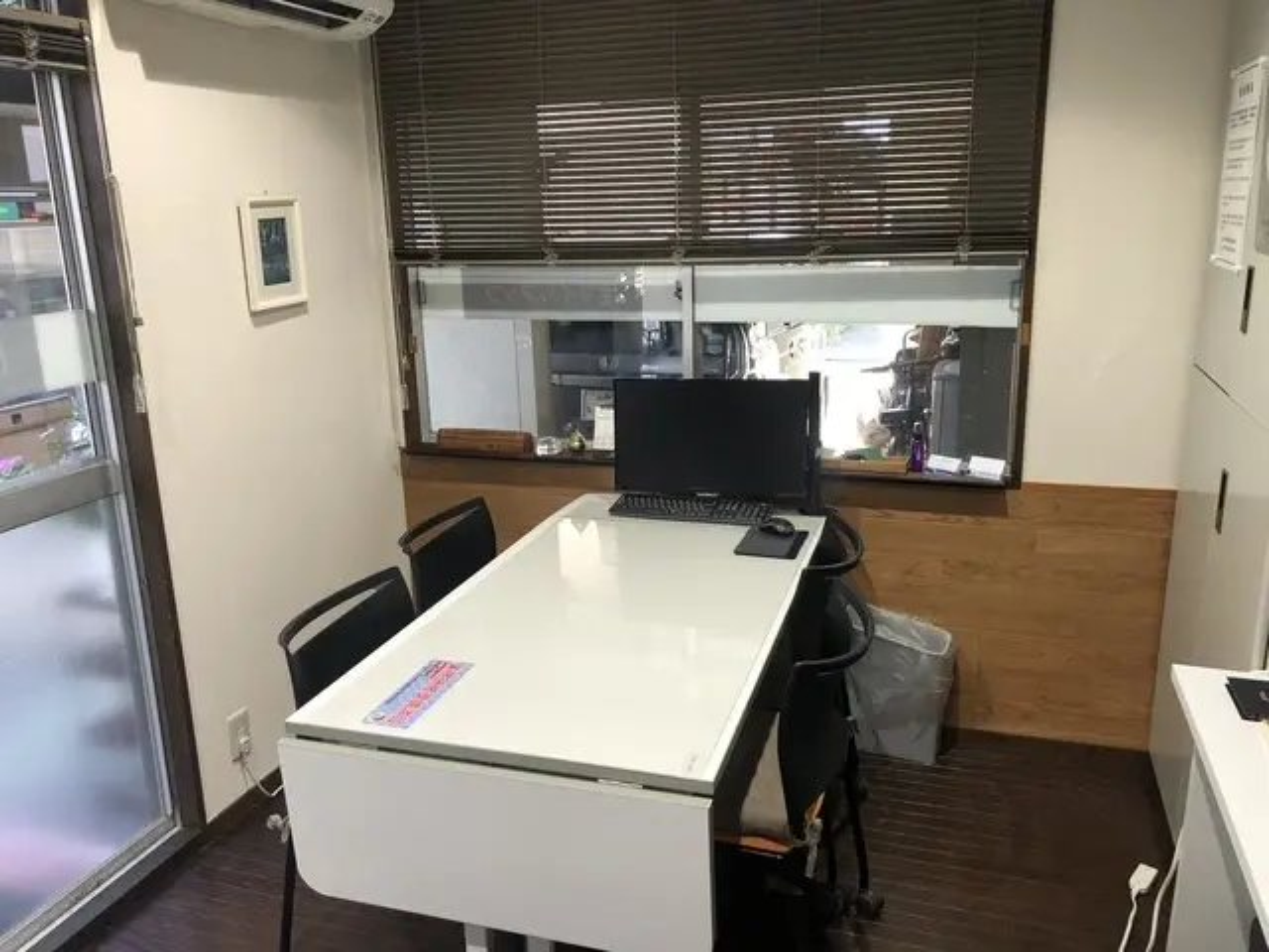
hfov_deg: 63.4
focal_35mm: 28
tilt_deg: -15.4
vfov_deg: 49.7
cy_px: 476
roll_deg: +1.6
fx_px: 1026
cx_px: 634
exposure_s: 1/33
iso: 32
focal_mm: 4
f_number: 1.8
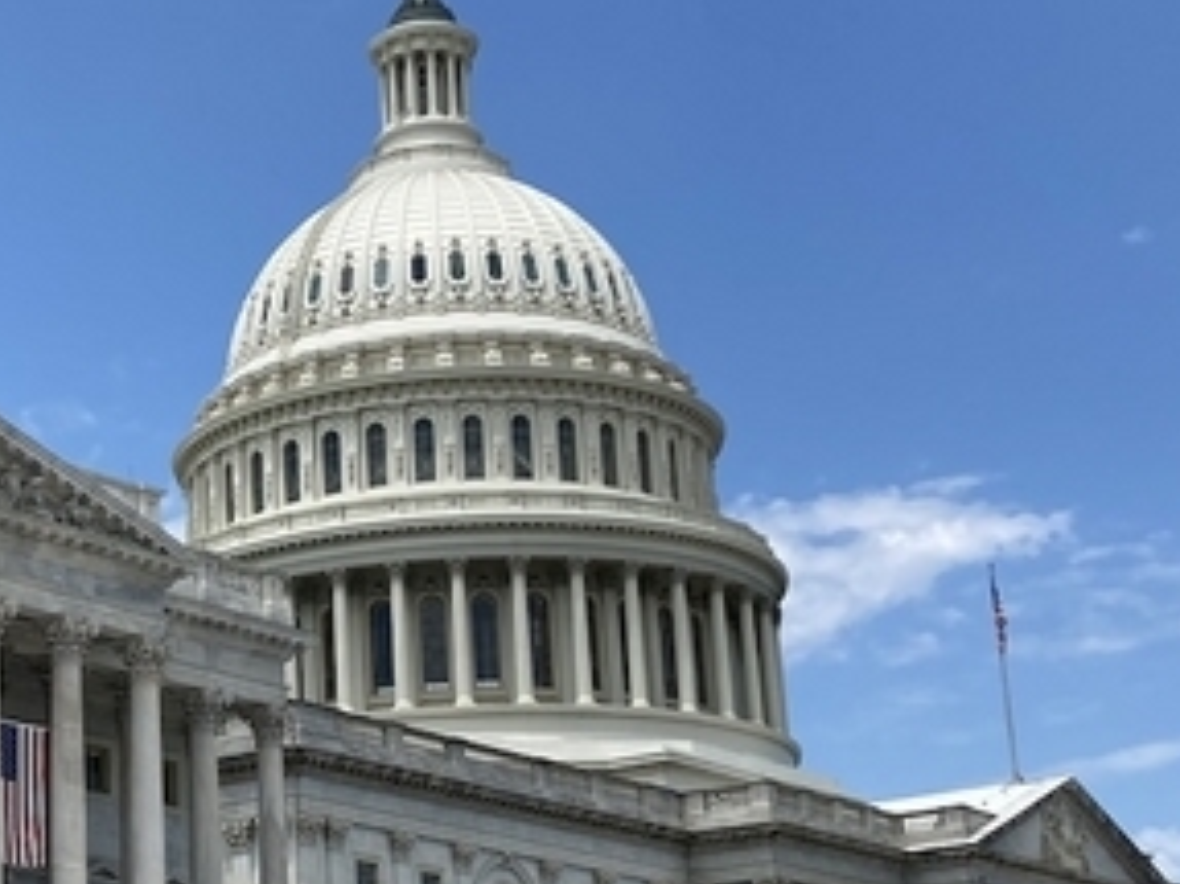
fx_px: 2658
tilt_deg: +15.9
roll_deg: +0.2
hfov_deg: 24.4
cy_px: 592
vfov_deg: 18.8
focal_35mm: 78
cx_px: 148
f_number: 1.8
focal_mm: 3.99
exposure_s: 1/2525
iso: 20
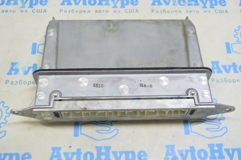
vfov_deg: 30.8
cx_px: 120
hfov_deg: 45.0
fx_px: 291
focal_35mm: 44
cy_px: 80
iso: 400
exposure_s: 1/20
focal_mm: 29
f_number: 5.6
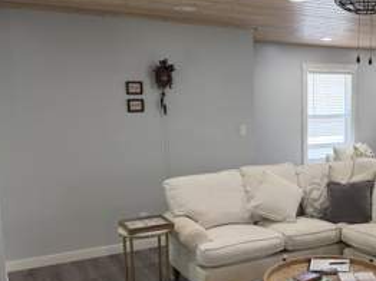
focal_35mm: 44
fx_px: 477
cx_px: 309
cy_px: 168
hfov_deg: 40.9
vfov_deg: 32.7
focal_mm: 6.76
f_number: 1.78
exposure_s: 1/120
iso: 250
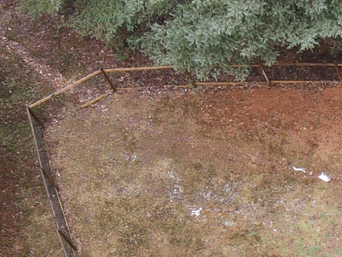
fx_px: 998
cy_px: 373
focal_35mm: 101
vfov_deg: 13.8
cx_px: 590
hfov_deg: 16.6
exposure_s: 1/40
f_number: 2.8
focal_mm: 4.5
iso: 100
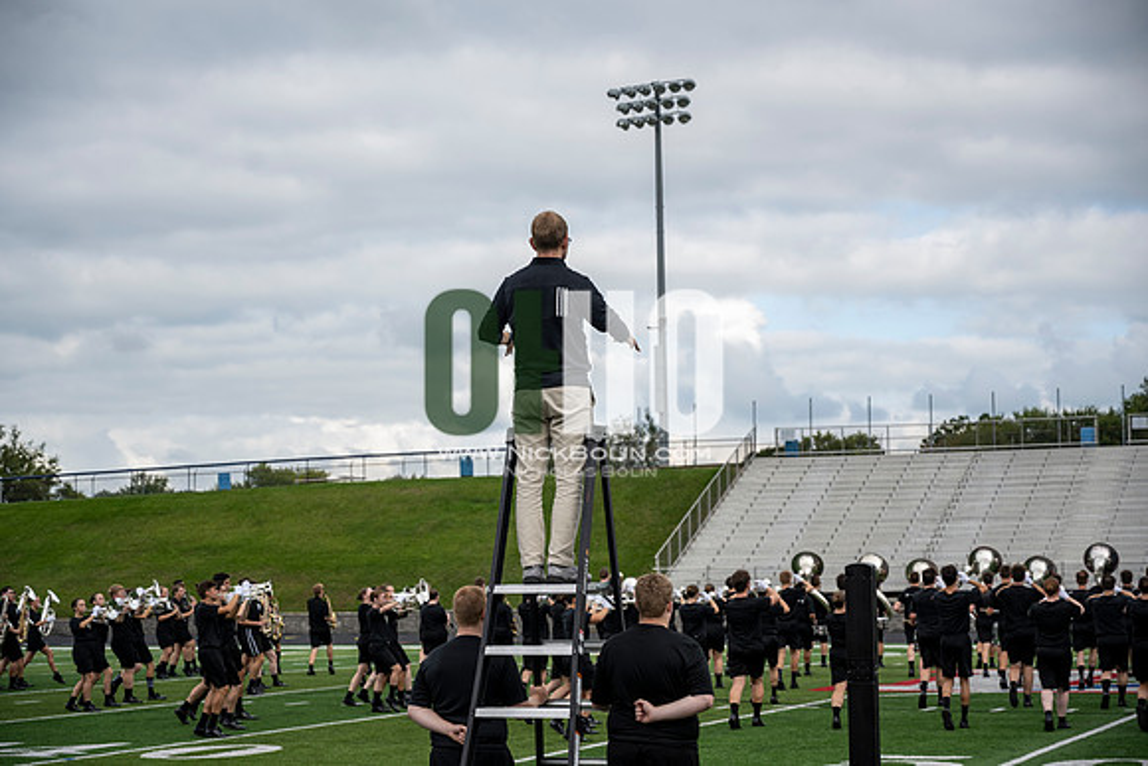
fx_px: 2233
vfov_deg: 19.5
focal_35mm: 70
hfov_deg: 28.8
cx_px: 574
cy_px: 383
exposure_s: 1/800
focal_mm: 70
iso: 160
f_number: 4
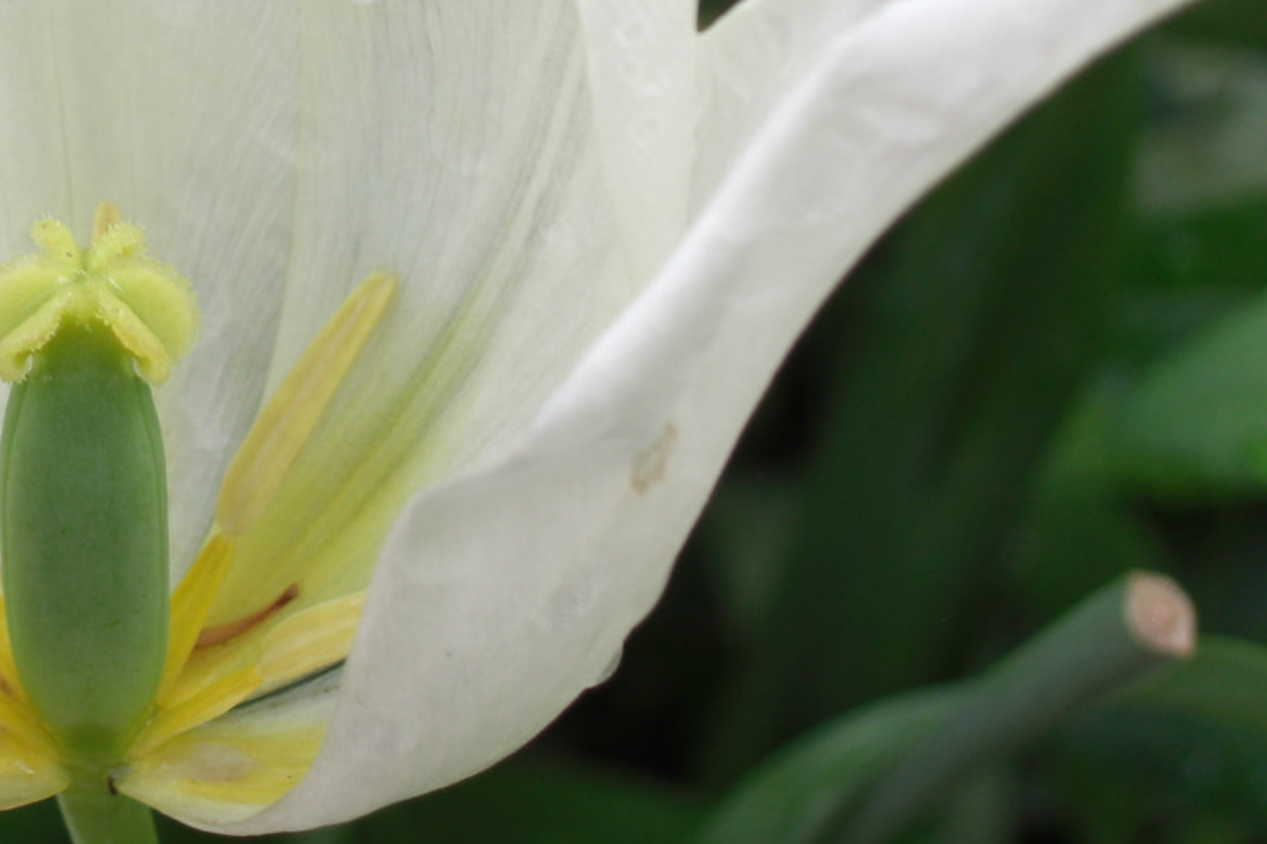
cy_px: 44
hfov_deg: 14.4
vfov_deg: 9.7
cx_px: 41
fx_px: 4961
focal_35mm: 141
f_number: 4
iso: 80
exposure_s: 1/125
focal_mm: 14.2
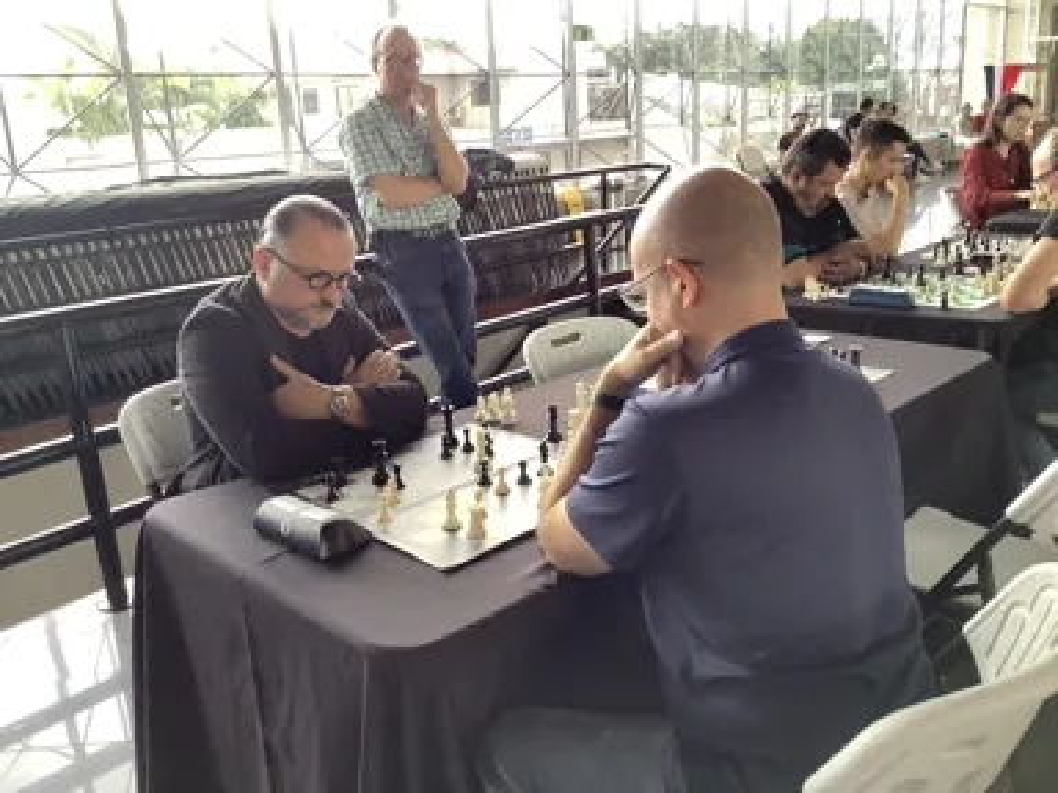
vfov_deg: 45.4
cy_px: 396
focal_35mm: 31
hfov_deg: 58.4
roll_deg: +2.1
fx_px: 947
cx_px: 529
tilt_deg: -18.4
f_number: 2.4
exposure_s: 1/60
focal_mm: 3.3
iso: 80
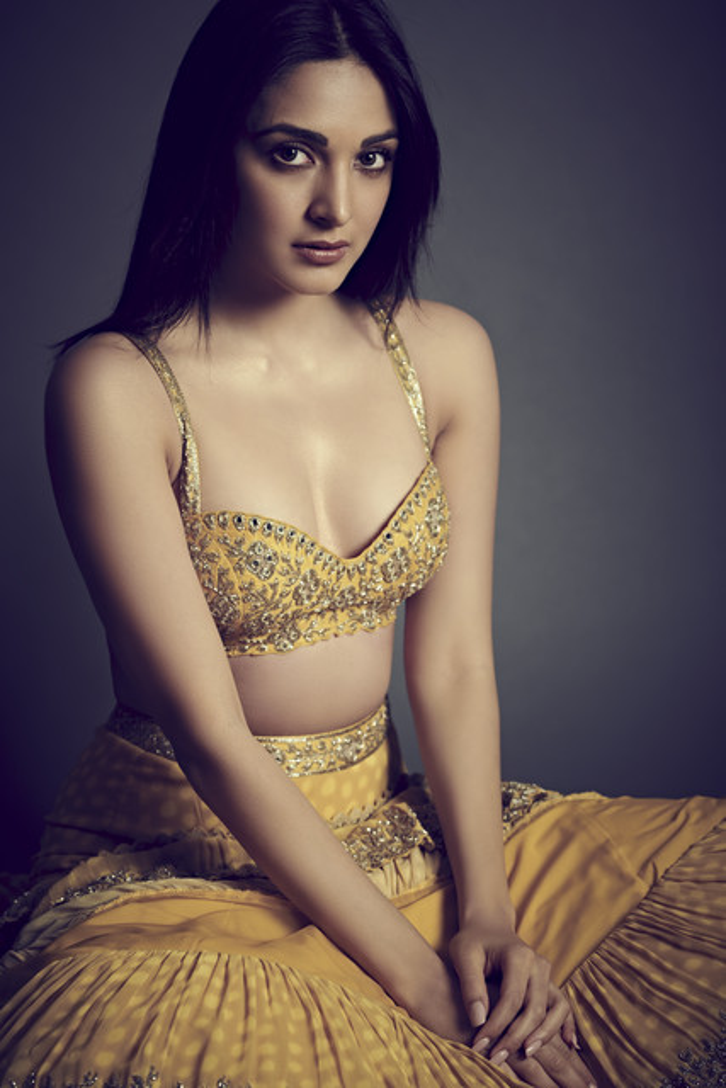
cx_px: 363
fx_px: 2570
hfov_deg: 16.1
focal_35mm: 85
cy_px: 544
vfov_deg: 23.9
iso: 64
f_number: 4.5
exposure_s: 1/200
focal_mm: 85
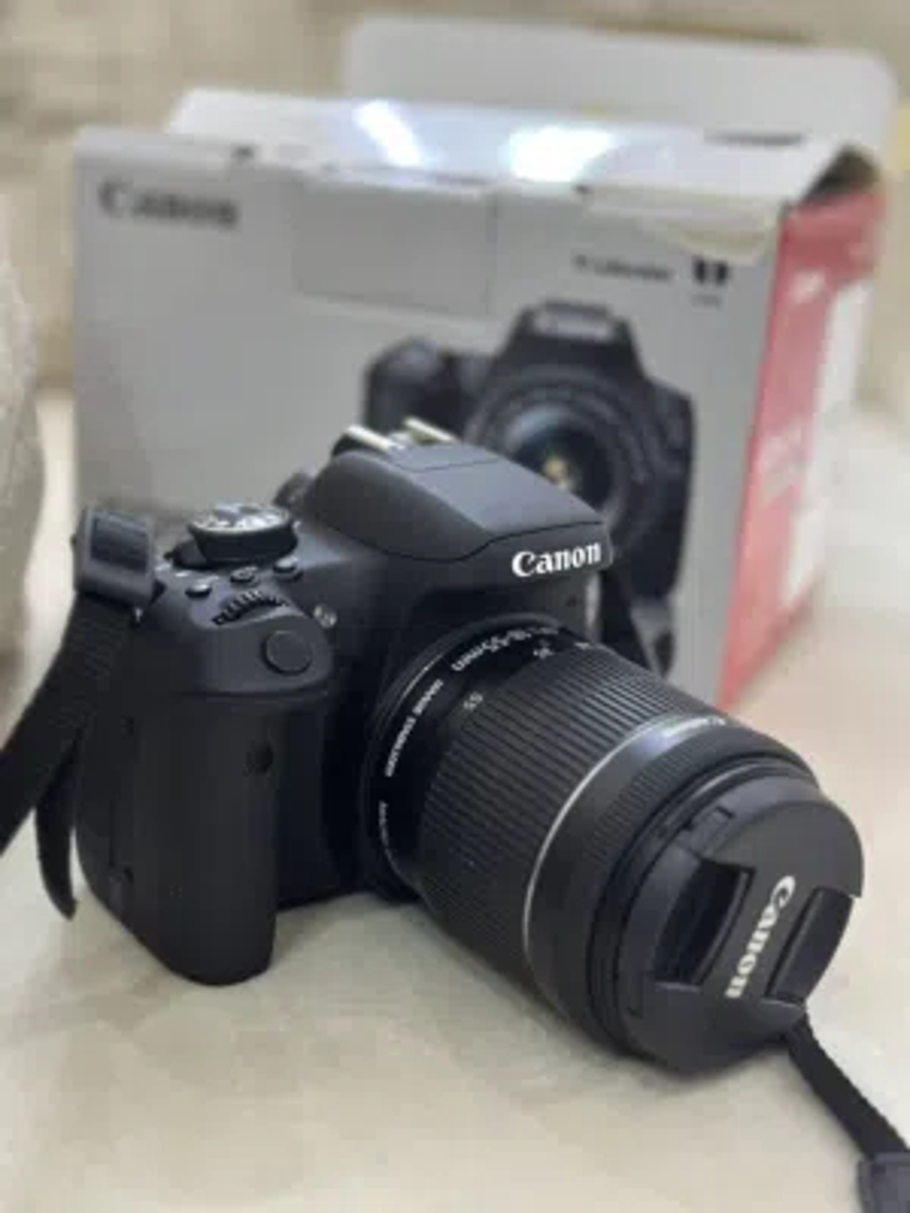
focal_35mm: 48
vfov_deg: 39.7
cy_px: 606
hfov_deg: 30.3
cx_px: 455
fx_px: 1682
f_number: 1.78
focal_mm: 6.86
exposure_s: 1/50
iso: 250
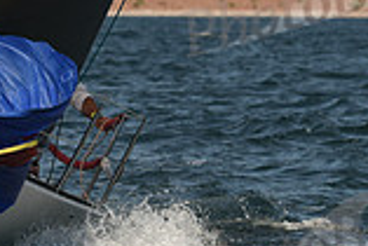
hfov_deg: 2.8
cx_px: 63
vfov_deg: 1.9
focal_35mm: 740
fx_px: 7571
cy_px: 151
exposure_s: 1/1000
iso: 250
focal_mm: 200
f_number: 7.1
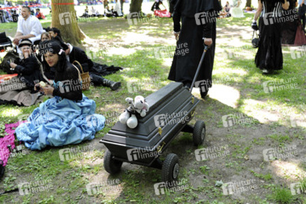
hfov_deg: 54.4
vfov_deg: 37.9
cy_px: 102
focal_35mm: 35
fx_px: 297
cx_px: 153
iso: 800
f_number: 5
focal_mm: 35
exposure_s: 1/125
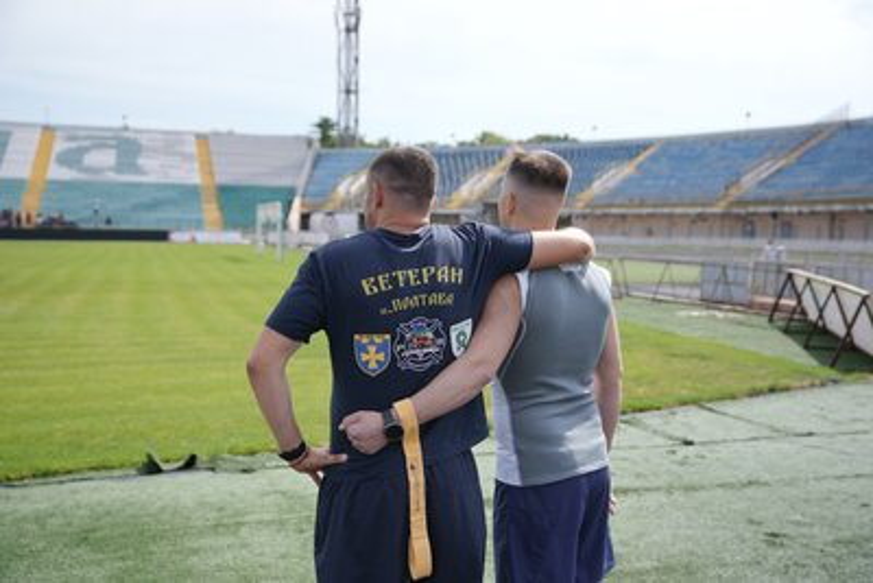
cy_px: 292
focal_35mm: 37
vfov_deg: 36.0
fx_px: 898
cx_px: 436
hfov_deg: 51.9
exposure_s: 1/3200
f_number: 2.8
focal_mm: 37
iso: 250
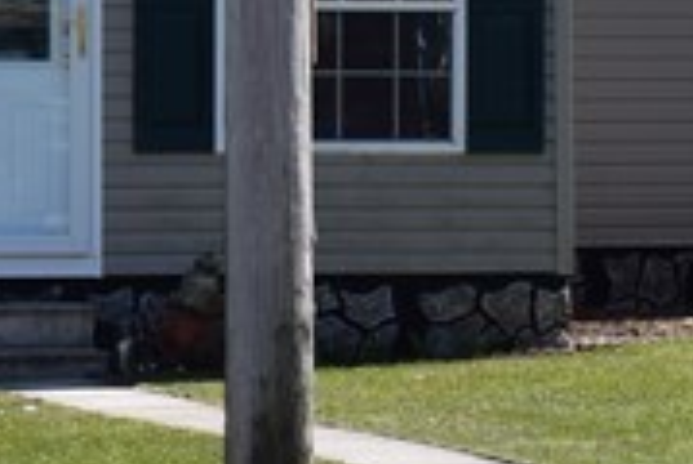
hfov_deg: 9.4
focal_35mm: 218
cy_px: 213
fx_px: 4203
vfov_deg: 6.3
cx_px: -27
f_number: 11
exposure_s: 1/200
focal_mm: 24
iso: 100
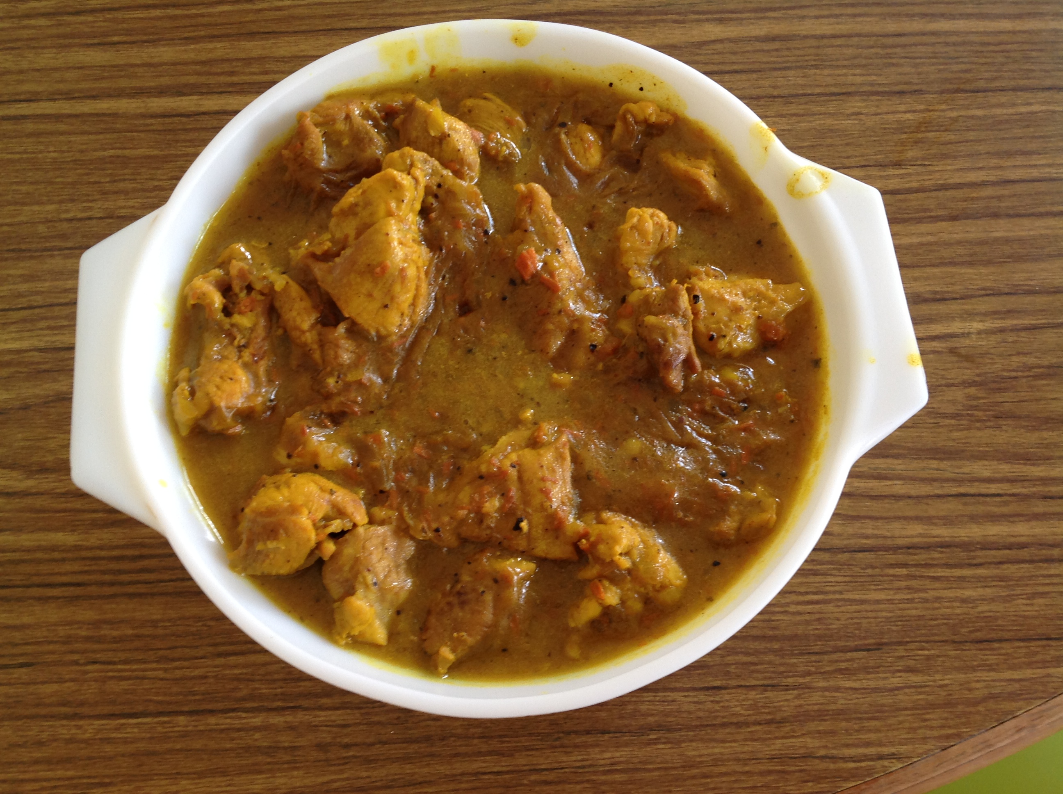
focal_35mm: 35
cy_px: 397
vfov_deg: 40.6
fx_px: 1073
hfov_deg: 52.7
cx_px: 532
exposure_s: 1/20
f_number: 2.4
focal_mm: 4.28
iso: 64
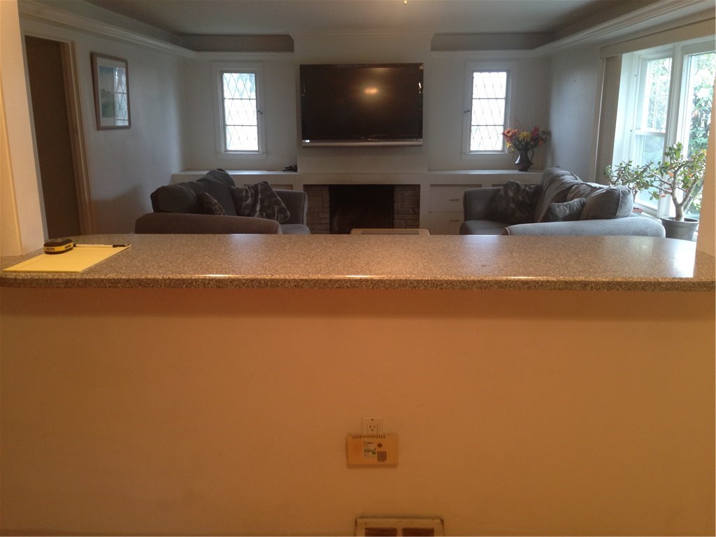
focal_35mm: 33
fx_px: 683
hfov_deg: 55.4
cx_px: 358
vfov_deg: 42.9
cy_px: 268
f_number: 2.4
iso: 80
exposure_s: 1/20
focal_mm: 4.12
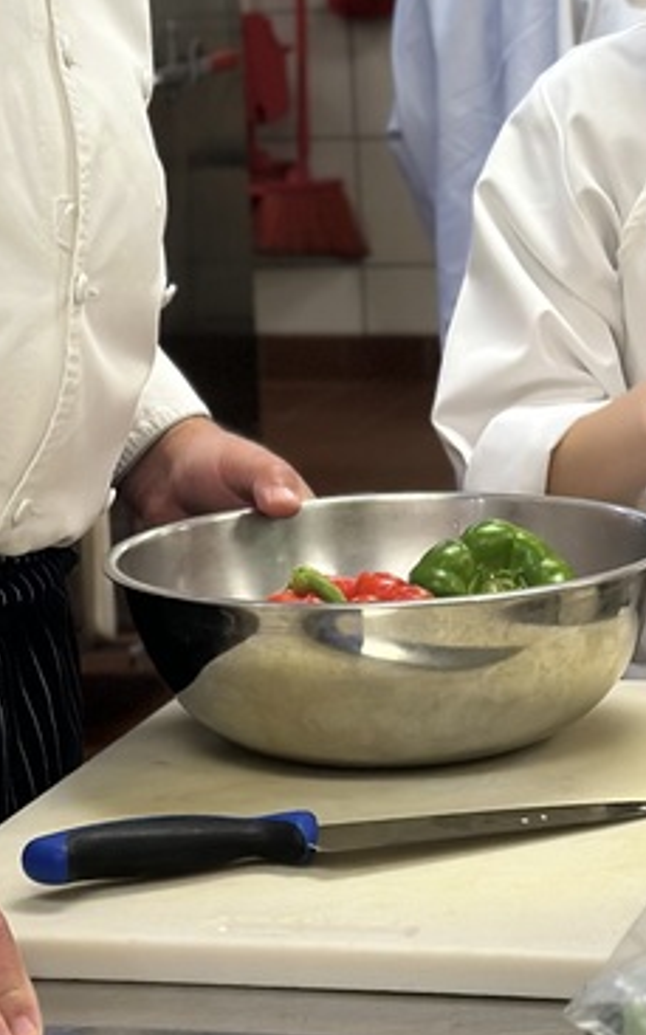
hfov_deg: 9.2
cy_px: 110
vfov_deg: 14.6
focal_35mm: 142
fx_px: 4005
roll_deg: +0.8
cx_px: 420
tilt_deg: -4.2
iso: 100
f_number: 1.78
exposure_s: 1/170
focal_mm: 6.86
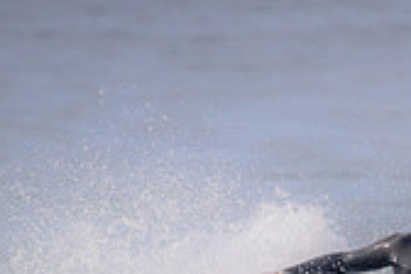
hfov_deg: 0.9
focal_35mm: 2342
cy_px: 354
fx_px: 26736
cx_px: 538
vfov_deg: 0.6
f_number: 11
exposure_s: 1/2000
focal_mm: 680
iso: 1400
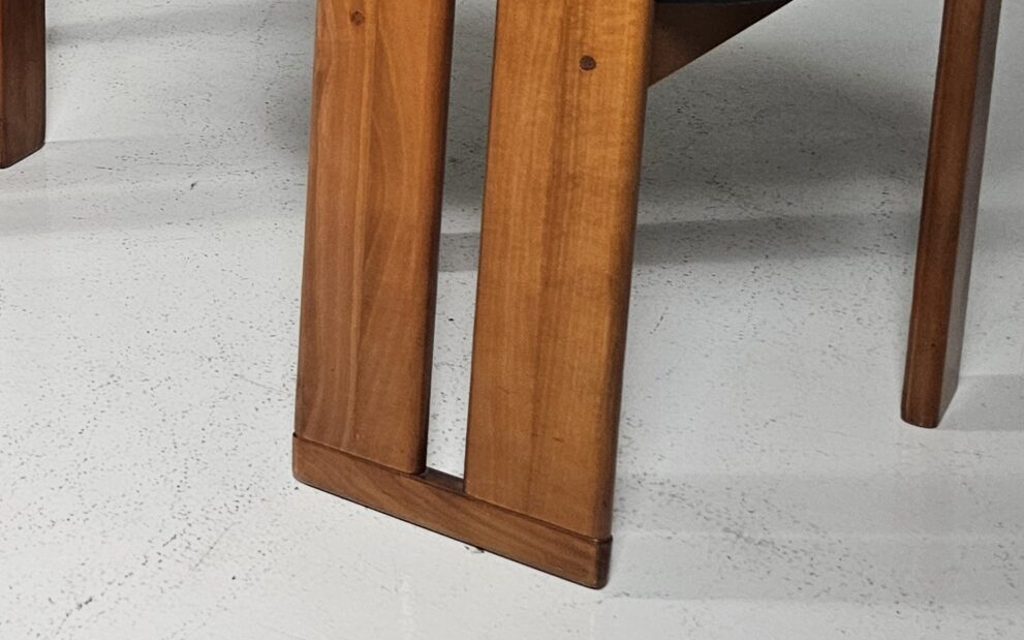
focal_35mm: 63
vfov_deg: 19.3
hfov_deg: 28.4
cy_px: -158
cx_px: -198
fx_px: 1758
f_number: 1.7
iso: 320
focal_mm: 6.3
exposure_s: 1/100
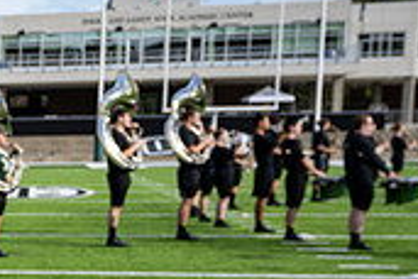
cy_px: 283
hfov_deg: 19.1
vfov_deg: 14.9
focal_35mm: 90
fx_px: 1045
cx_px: -249
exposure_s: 1/250
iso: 80
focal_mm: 26.5
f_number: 4.5
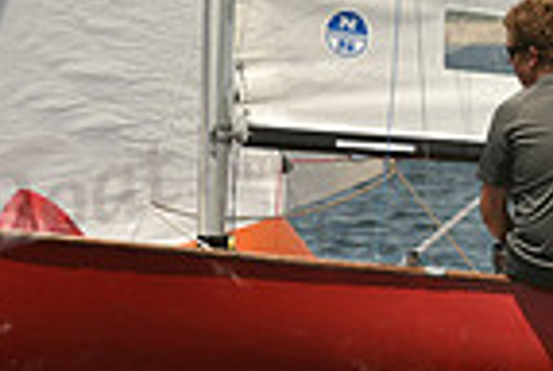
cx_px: 483
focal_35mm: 850
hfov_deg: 2.4
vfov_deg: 1.6
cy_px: -37
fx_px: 13084
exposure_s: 1/1250
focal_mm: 210
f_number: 8
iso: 250
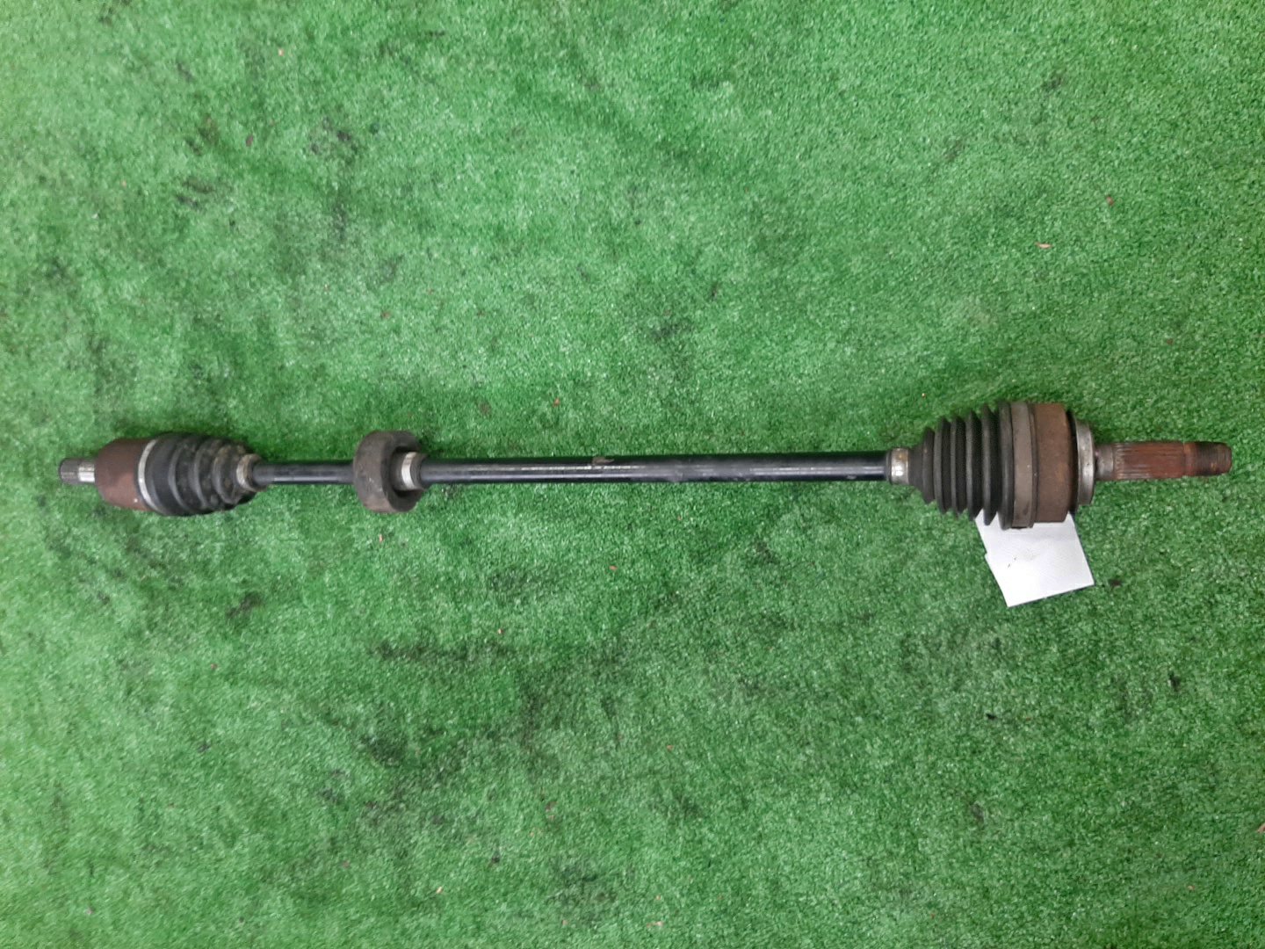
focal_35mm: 26
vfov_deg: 53.1
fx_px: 950
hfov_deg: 67.3
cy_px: 474
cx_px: 632
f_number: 1.7
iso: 133
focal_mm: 3.93
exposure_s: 1/50
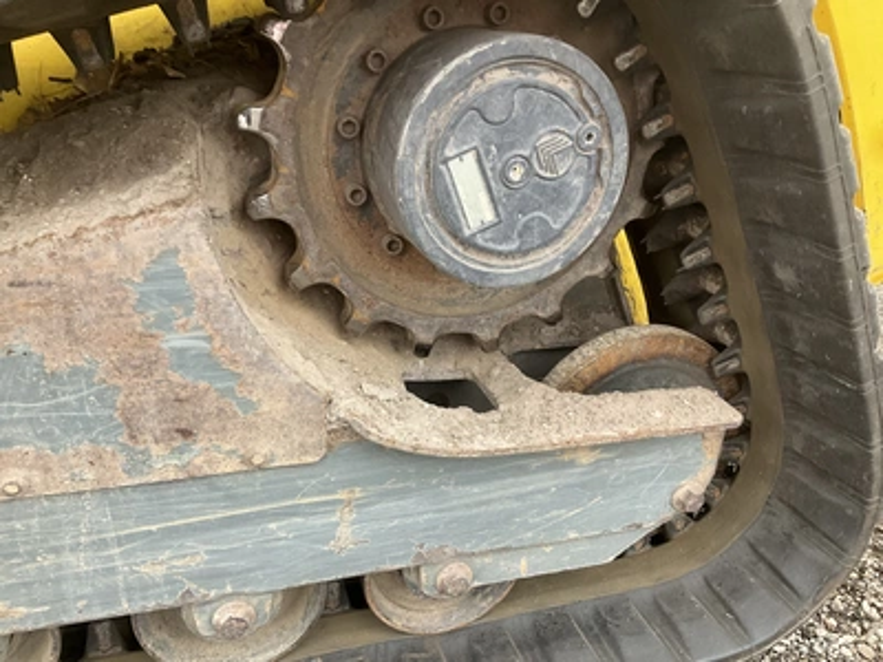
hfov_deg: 61.7
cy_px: 331
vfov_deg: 48.2
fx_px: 740
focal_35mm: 29
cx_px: 442
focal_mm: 3
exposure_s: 1/60
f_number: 1.8
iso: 80
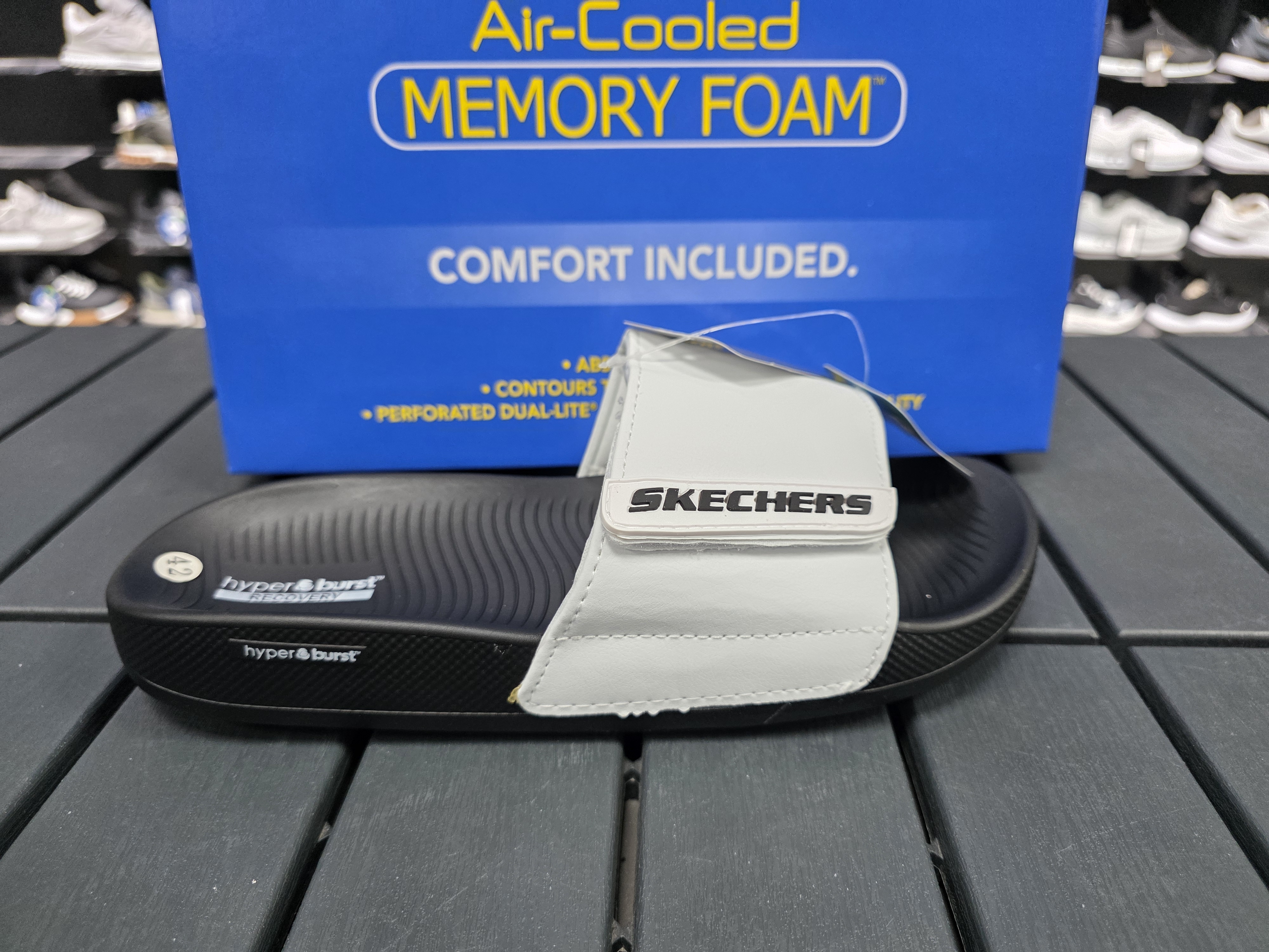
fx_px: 843
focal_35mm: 23
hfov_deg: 73.9
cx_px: 634
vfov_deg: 58.9
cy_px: 476
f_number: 1.7
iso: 200
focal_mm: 6.3
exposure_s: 1/100
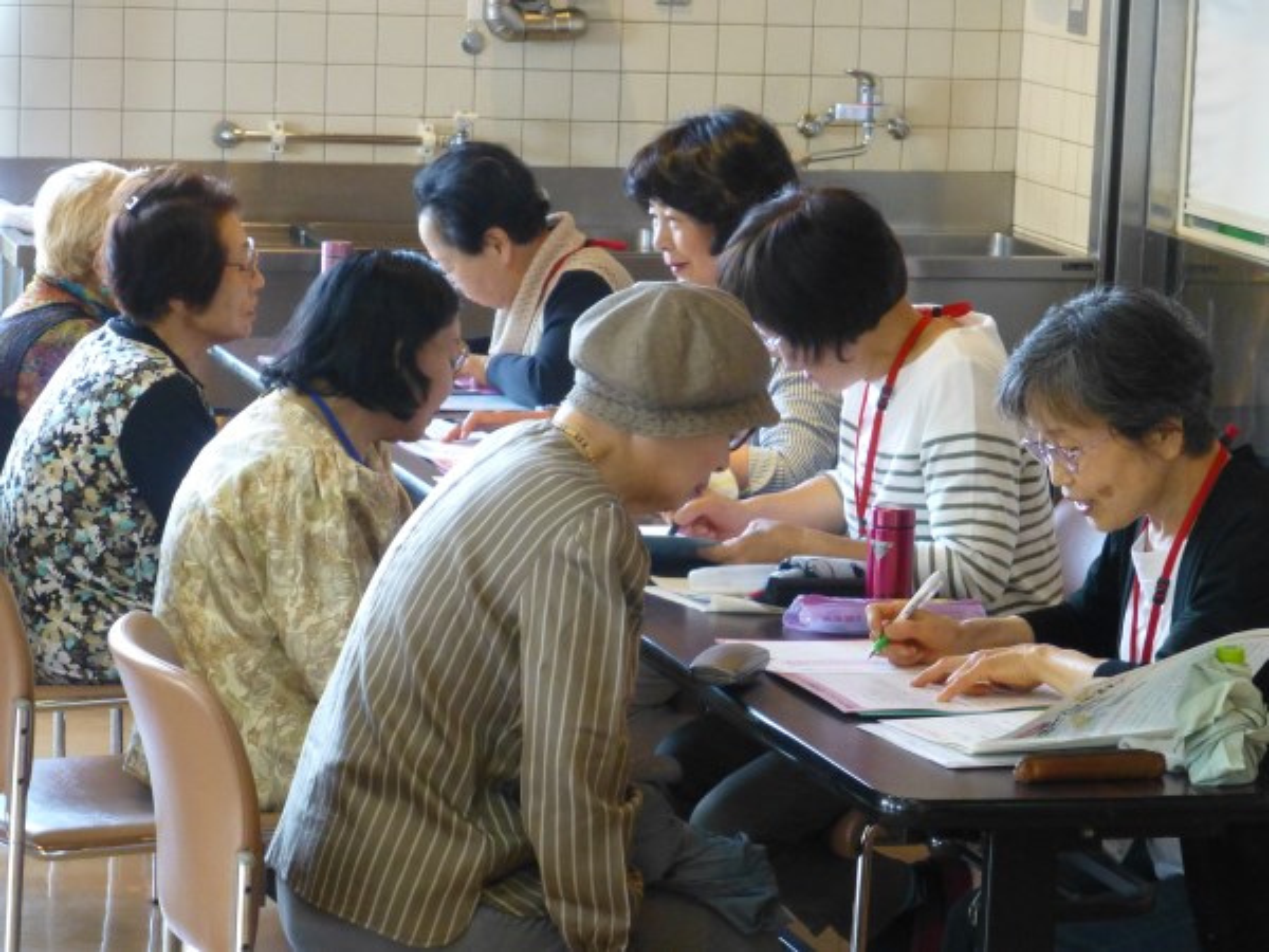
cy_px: 476
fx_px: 4362
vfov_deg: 12.5
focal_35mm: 119
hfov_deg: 16.6
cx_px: 634
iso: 800
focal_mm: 19.4
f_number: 5.3
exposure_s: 1/25
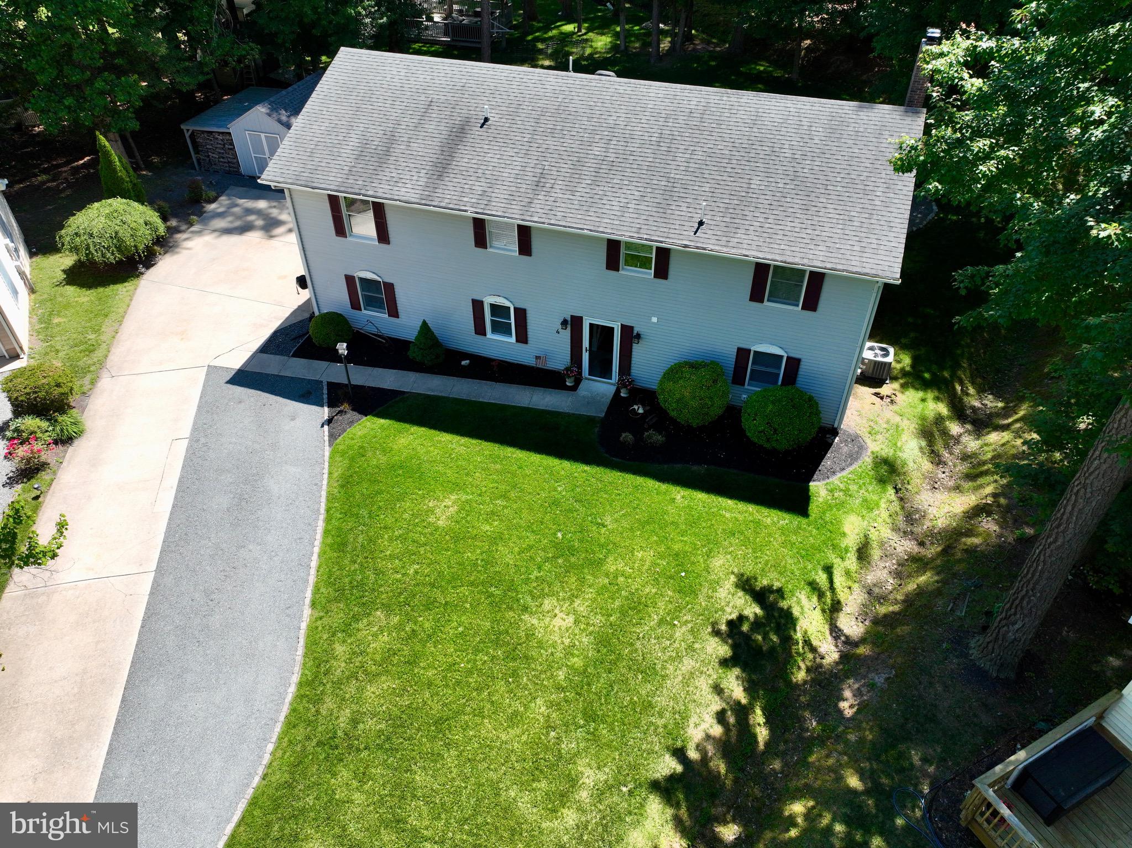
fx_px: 784
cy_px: 424
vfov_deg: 56.8
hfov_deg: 71.6
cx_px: 566
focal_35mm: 24
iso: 200
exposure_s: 1/1000
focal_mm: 12.29
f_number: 2.8
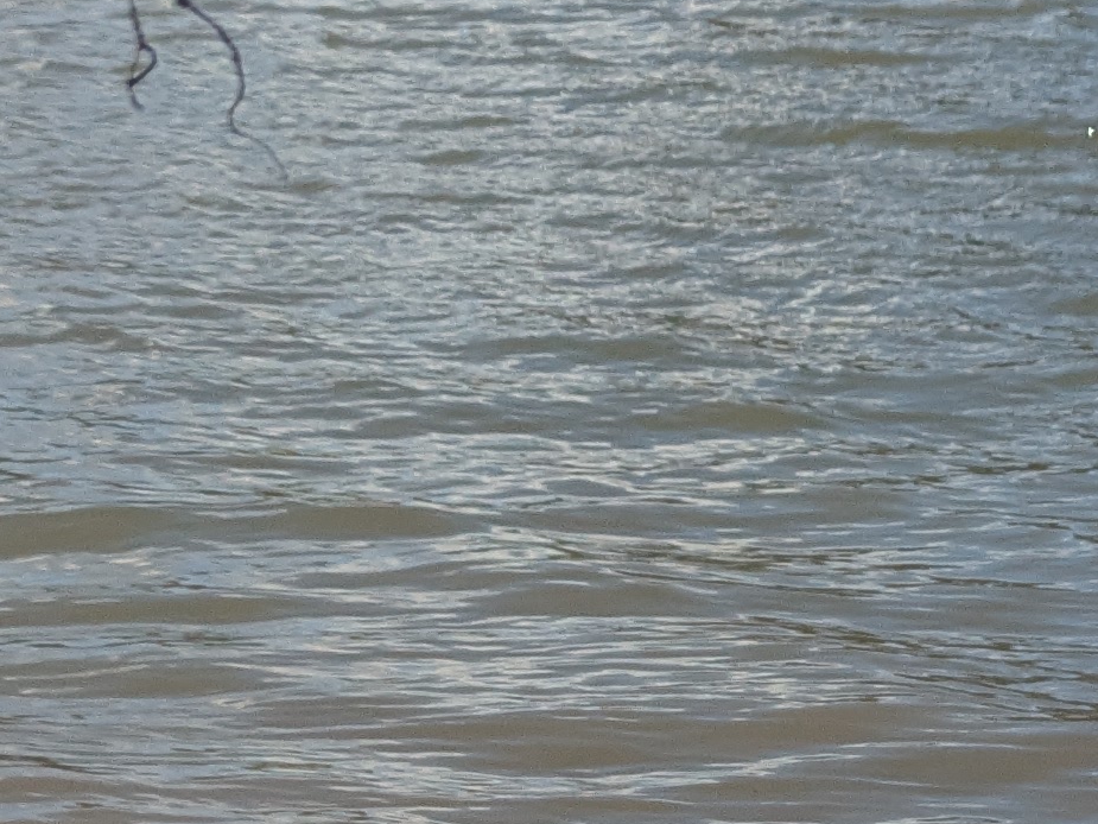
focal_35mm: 125
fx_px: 3965
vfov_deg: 11.3
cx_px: 1148
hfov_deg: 15.4
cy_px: 1295
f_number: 1.89
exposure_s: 1/3378
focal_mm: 5.43
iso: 49
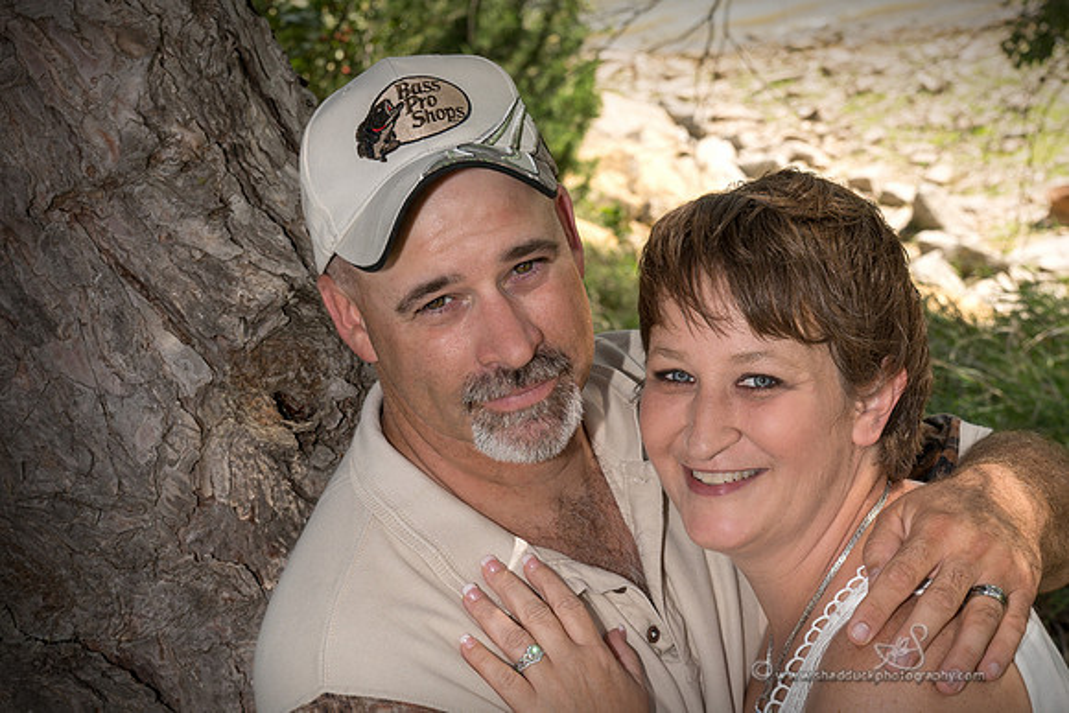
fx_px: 1485
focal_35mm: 50
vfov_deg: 27.0
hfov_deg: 39.6
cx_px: 534
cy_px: 356
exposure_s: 1/125
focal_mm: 50
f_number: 7.1
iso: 100
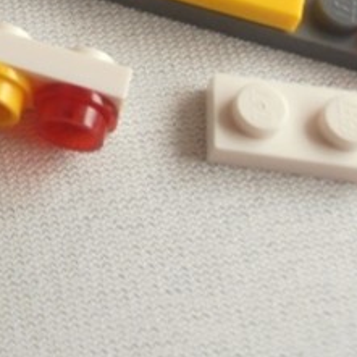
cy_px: -143
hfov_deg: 12.3
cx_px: -216
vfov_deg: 12.6
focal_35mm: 133
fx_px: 1552
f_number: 3.9
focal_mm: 6.61
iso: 100
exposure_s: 1/40
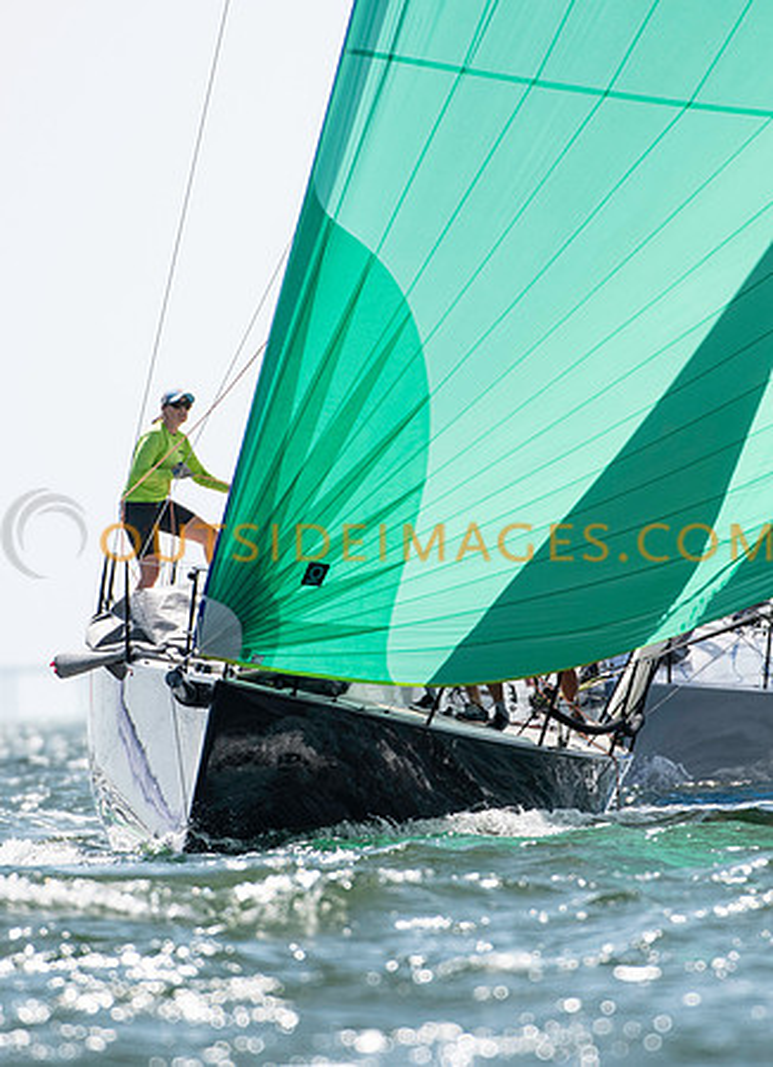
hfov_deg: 1.7
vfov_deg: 2.3
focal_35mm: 876
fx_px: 26668
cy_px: 534
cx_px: 420
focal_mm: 400
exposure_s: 1/3200
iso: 400
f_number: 5.6
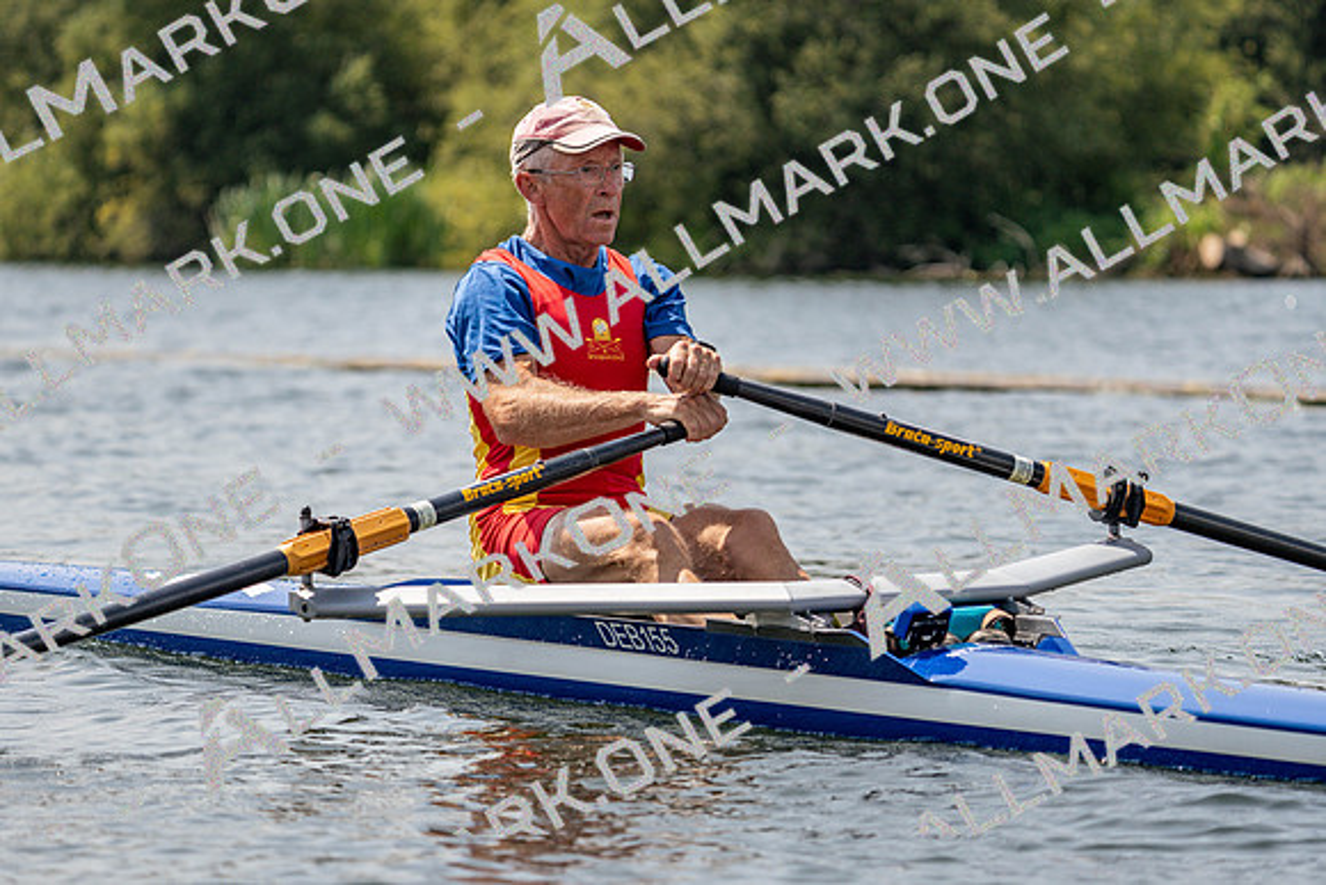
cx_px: 663
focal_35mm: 200
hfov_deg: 10.3
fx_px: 7368
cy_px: 442
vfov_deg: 6.9
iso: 160
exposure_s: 1/1600
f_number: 5.6
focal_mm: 200
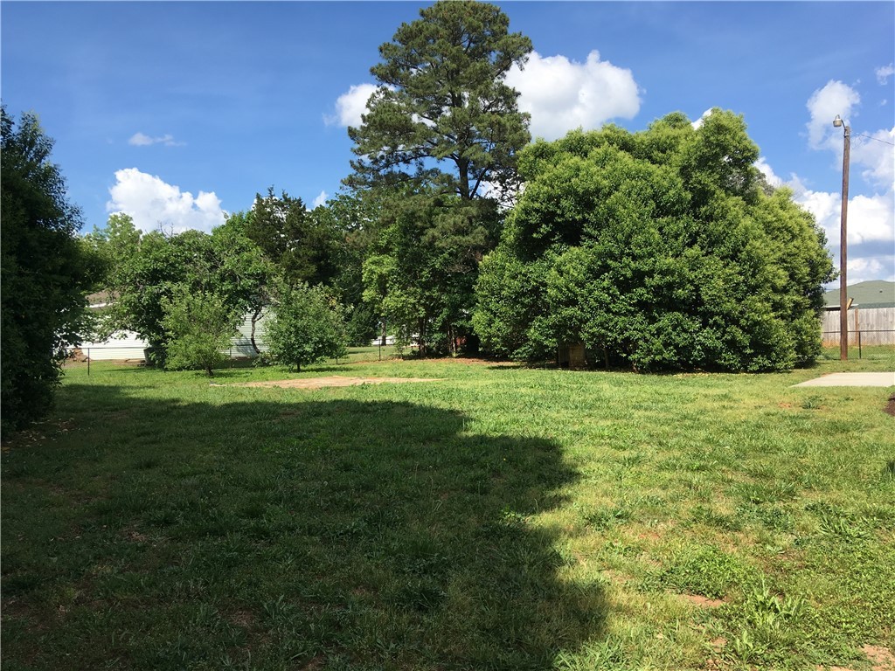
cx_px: 448
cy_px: 336
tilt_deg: -0.1
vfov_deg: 48.2
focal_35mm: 29
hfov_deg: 61.7
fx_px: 750
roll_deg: +0.4
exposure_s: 1/1148
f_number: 2.2
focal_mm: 4.15
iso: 25
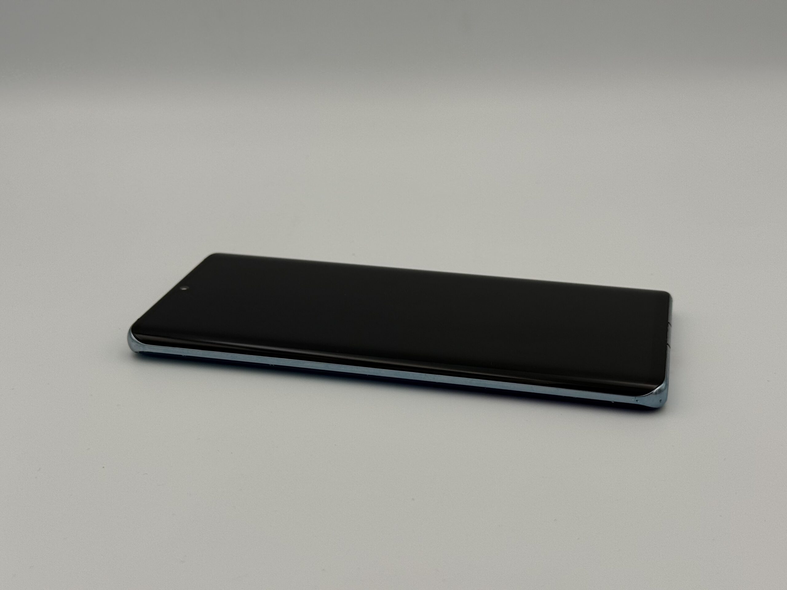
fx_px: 1091
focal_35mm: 48
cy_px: 295
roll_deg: +0.3
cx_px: 394
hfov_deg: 39.7
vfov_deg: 30.3
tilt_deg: -21.3
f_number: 1.78
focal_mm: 6.76
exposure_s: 1/1242
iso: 64
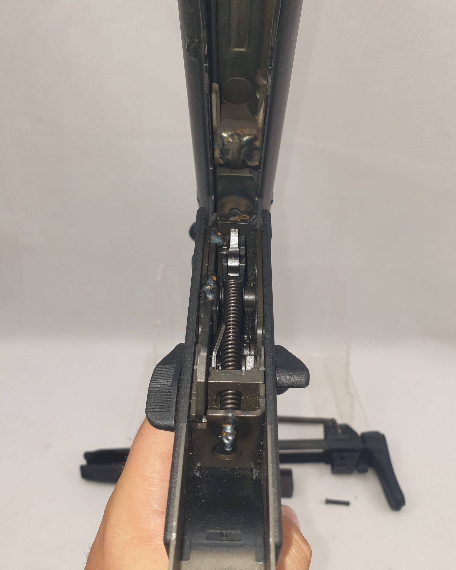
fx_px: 472
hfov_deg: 51.5
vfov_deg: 62.1
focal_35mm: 28
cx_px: 236
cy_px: 314
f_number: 2.4
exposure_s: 1/100
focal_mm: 4.3
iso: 50
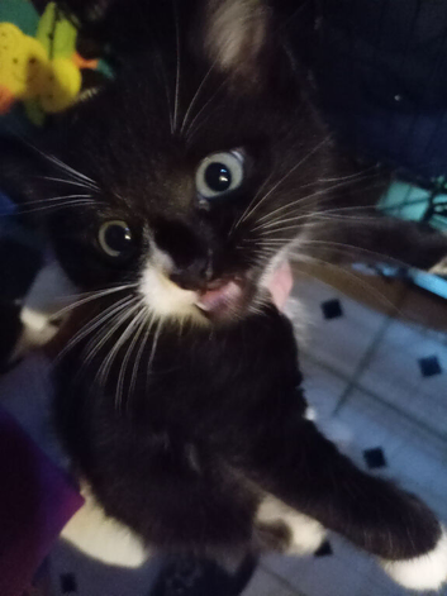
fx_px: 431
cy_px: 298
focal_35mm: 25
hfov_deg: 54.9
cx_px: 224
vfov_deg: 69.4
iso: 6349
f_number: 1.8
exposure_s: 1/12.5
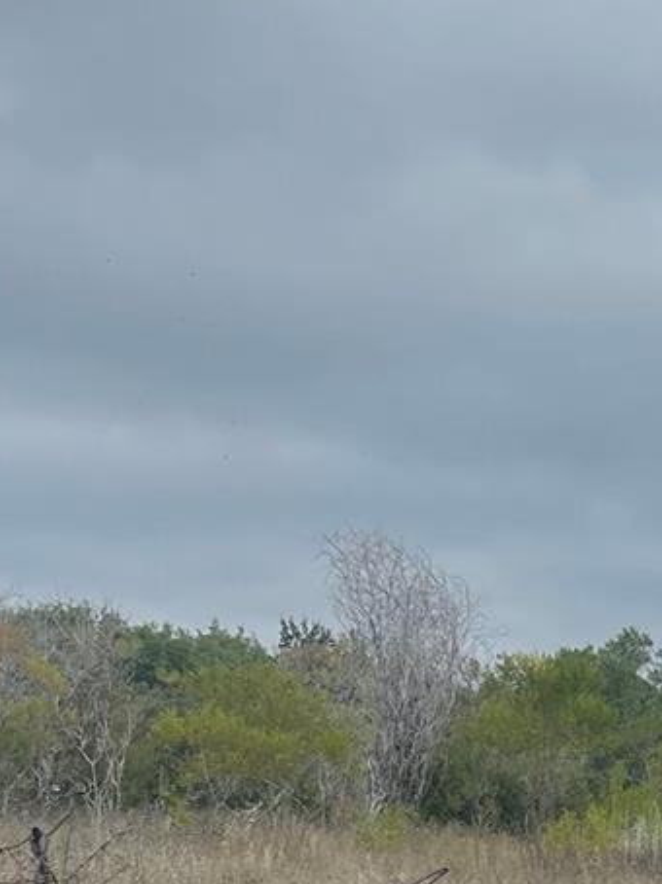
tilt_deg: -5.9
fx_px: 2246
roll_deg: +0.1
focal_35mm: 88
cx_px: 948
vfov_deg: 21.0
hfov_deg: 15.6
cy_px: 1013
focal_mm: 5.1
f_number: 1.6
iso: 32
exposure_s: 1/3257
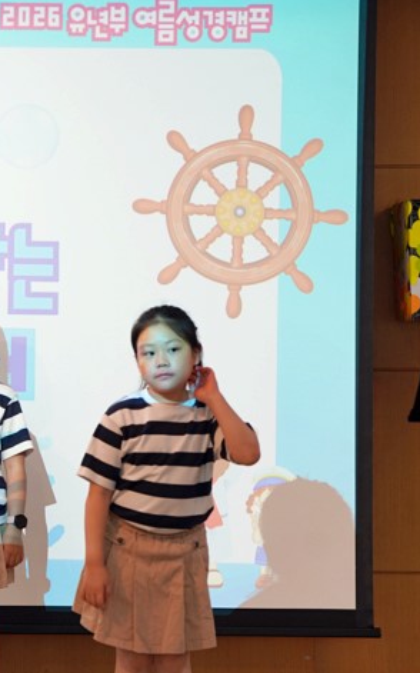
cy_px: 380
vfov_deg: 9.1
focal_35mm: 230
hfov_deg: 5.7
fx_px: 4216
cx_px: -191
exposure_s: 1/160
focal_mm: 118
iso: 320
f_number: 4
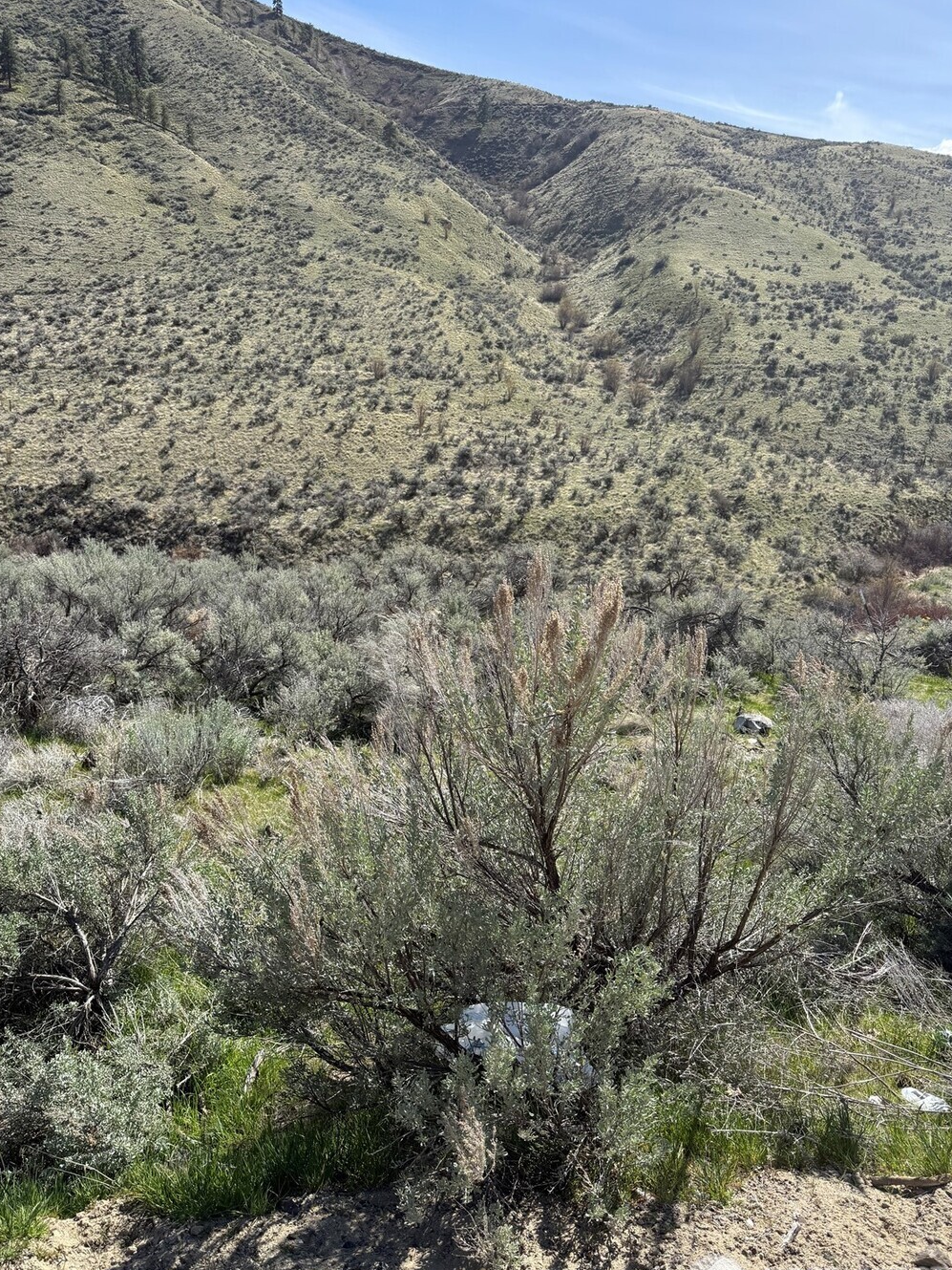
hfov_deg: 53.1
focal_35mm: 26
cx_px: 462
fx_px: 953
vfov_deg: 67.3
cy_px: 641
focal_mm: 6.76
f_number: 1.78
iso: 100
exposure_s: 1/3953
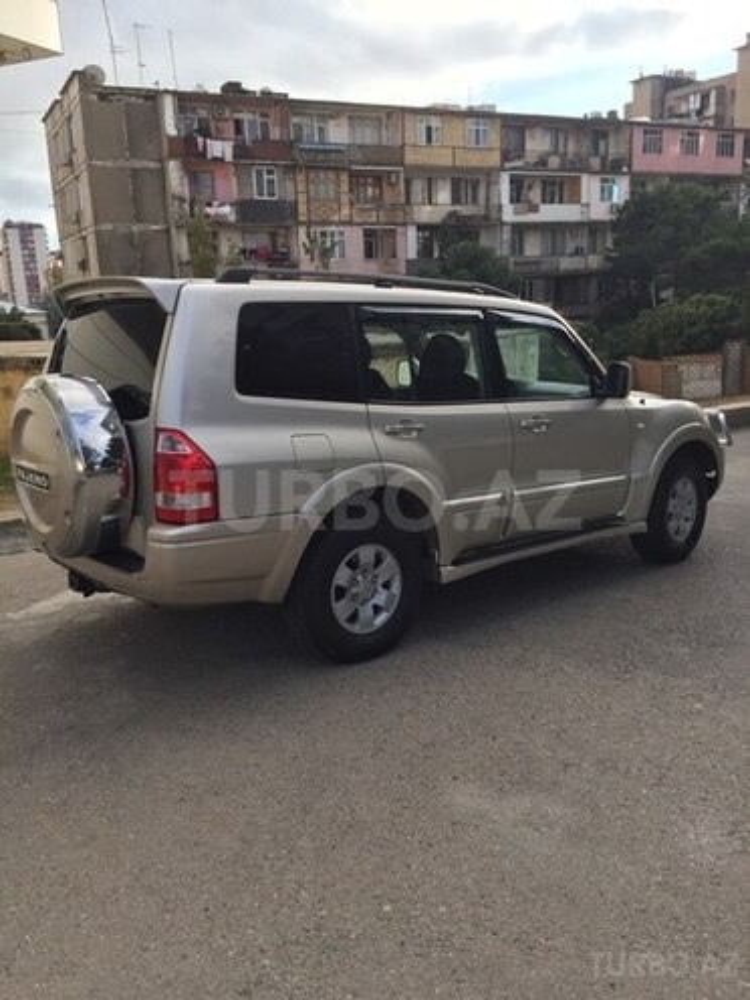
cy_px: 500
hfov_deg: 48.2
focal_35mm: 29
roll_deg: +2.2
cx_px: 375
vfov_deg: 61.7
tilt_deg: -11.5
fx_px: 838
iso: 32
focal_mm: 4.15
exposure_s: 1/599
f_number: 2.2
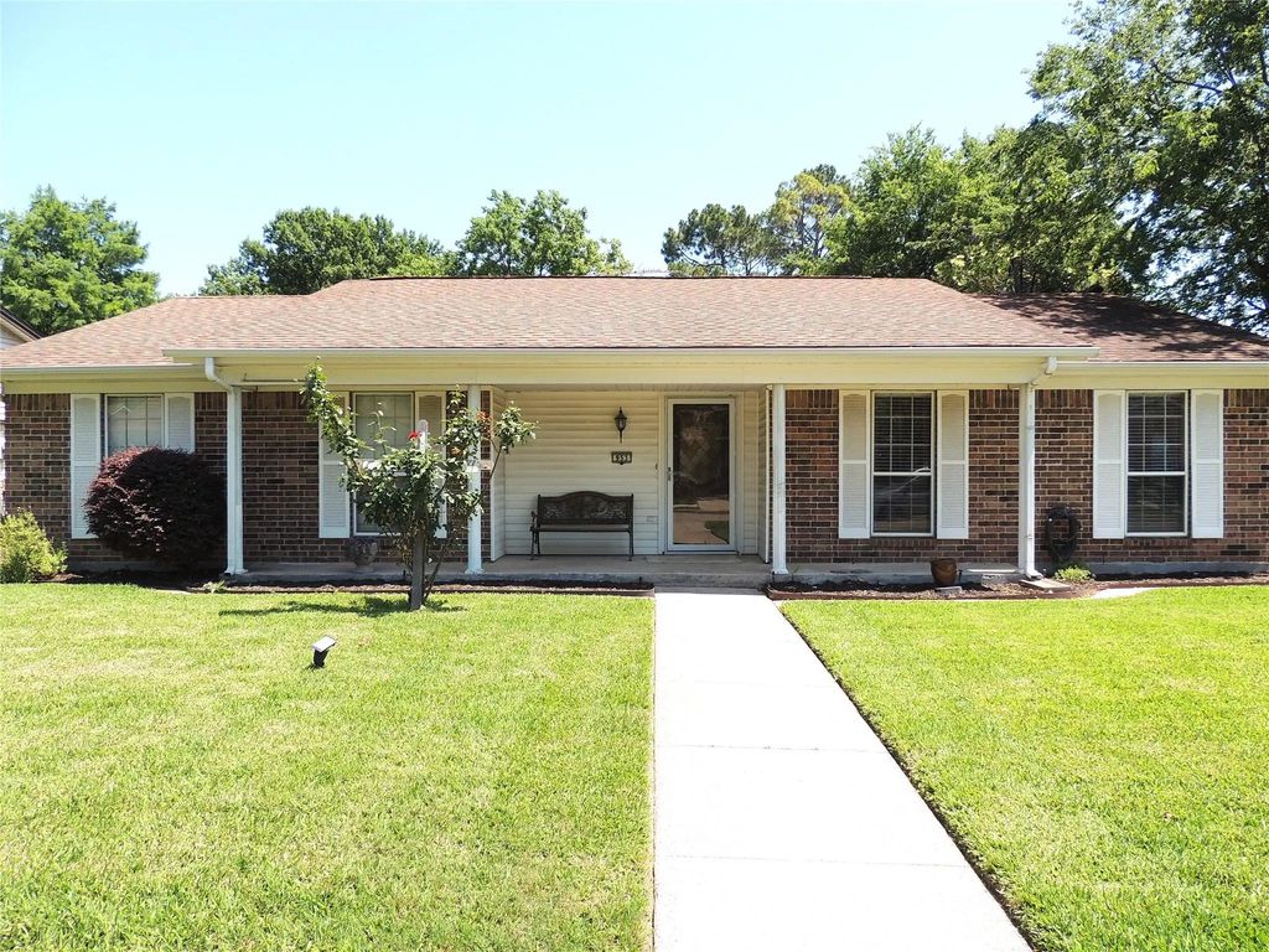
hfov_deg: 71.6
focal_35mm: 24
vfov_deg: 56.8
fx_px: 880
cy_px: 476
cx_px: 634
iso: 100
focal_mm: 4.3
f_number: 3
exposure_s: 1/800
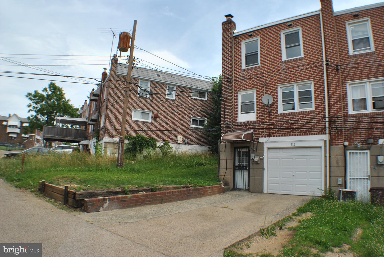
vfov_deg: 40.1
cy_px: 128
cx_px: 192
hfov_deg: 57.2
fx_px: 352
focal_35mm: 33
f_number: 10
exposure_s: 1/200
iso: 100
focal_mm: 22
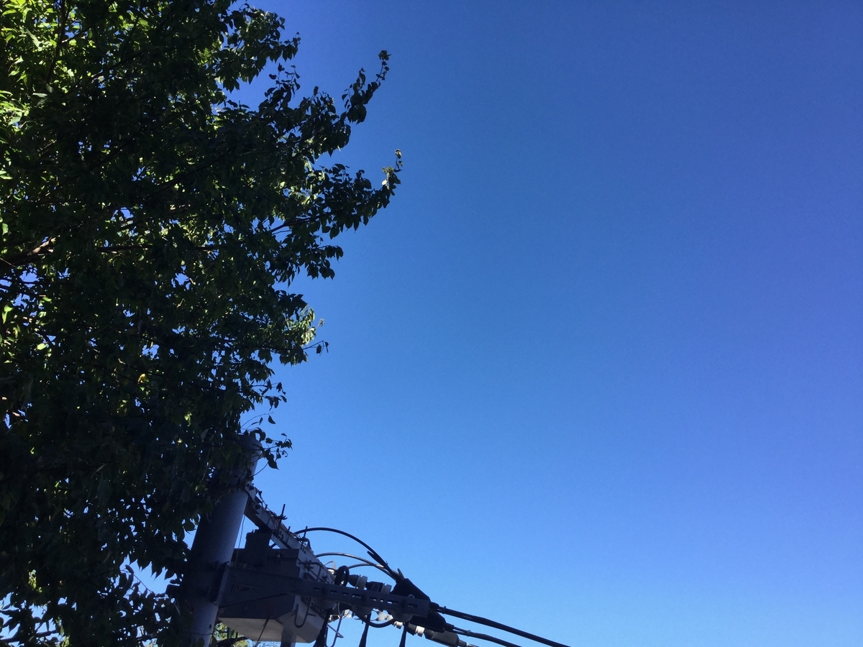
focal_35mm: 31
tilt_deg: +32.4
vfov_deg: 45.4
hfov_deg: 58.4
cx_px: 432
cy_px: 324
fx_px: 773
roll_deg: -9.6
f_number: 2.4
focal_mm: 3.3
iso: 25
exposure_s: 1/657
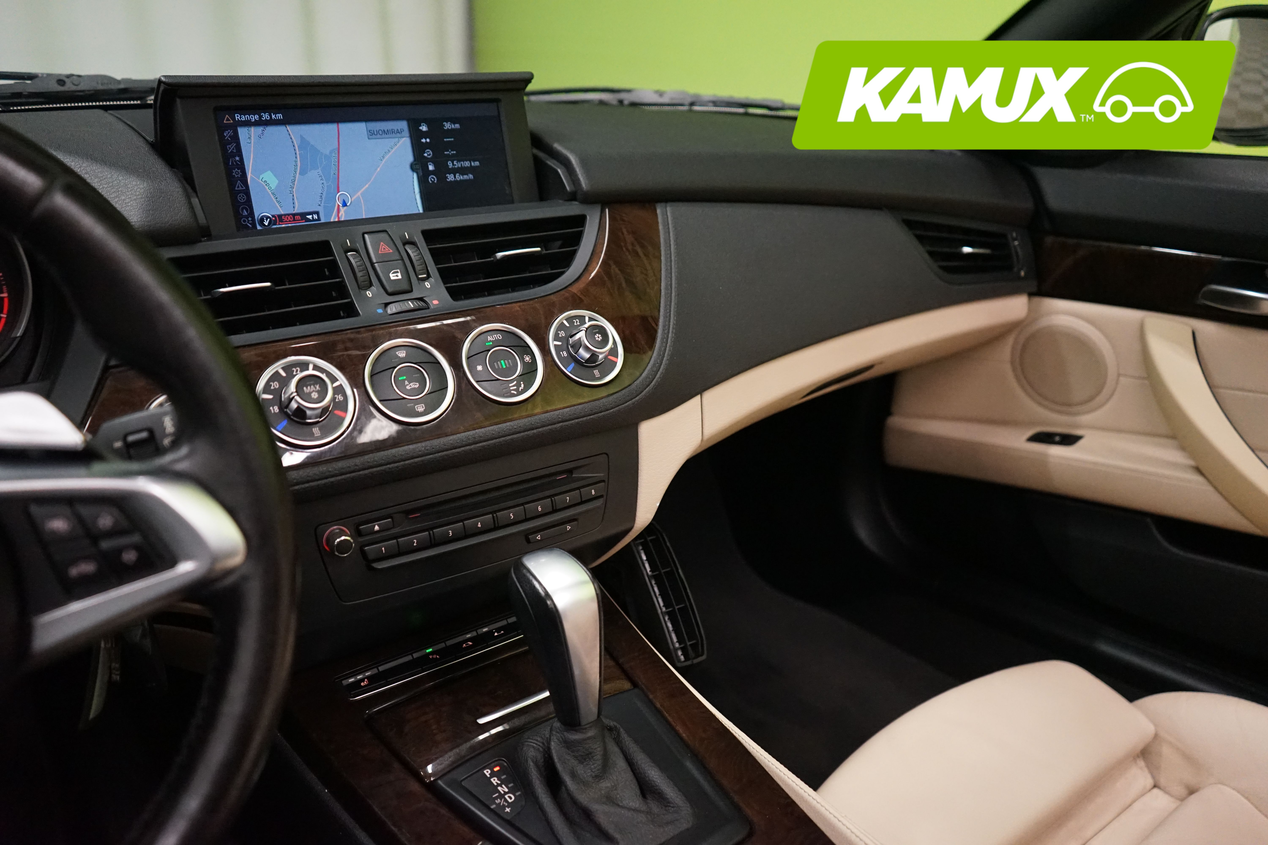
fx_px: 986
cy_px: 422
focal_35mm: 28
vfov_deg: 46.4
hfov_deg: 65.5
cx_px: 634
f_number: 3.5
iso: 5000
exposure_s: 1/160
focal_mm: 28
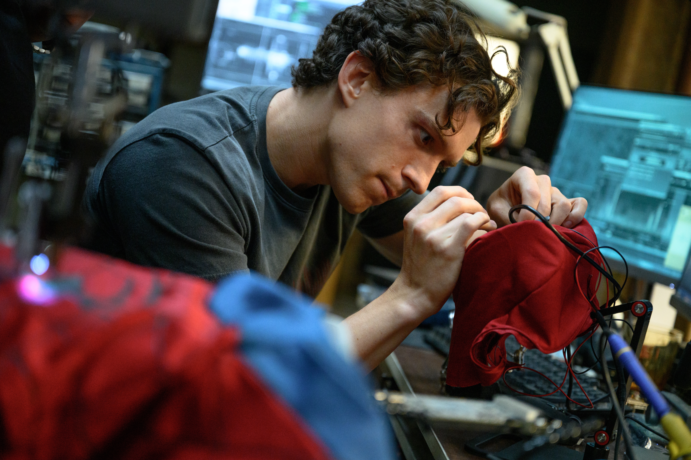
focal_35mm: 70
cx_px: 346
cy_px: 230
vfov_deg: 19.5
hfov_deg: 28.8
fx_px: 1344
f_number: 2.8
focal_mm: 70
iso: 3200
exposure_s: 1/125
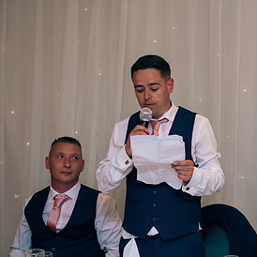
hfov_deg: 18.8
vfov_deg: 19.3
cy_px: 146
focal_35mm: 90
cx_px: 254
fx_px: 756
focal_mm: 50
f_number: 3.5
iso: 640
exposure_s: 1/160
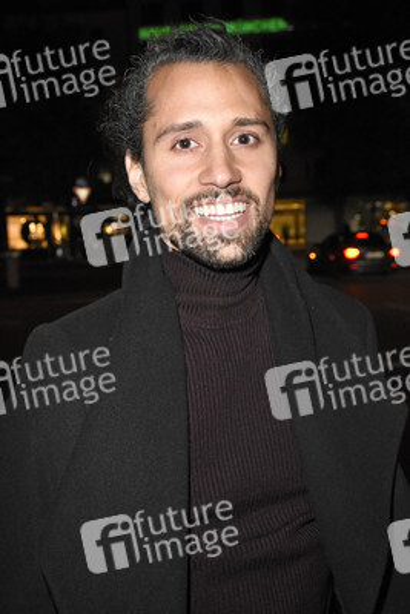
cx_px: 205
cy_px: 307
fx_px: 896
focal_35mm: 52
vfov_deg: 37.8
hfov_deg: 25.8
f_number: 6.3
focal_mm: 35
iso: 3200
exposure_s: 1/160
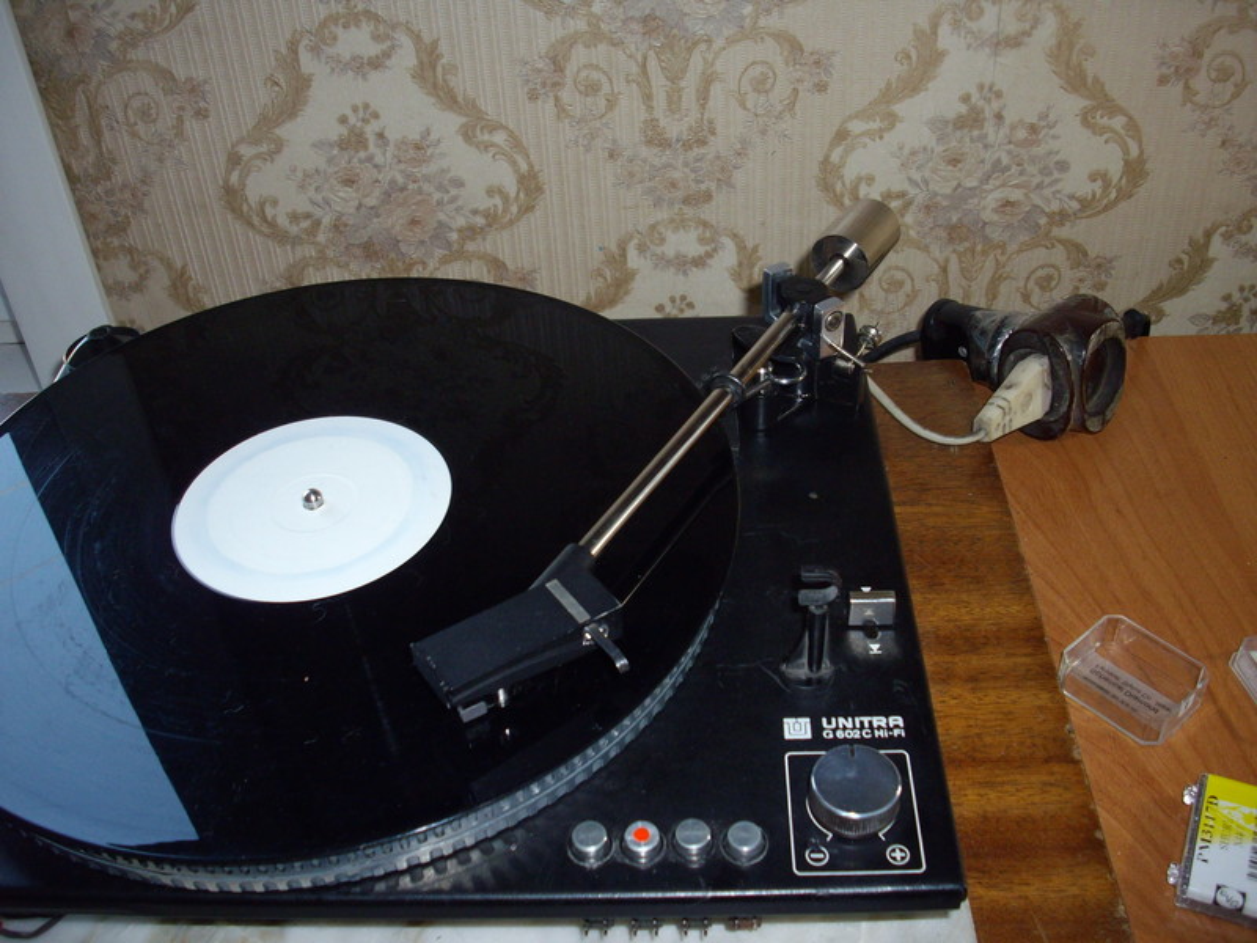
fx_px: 1344
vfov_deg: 38.7
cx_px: 628
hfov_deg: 50.1
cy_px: 472
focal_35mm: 37
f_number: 2.8
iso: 160
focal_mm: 6.2
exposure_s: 1/50
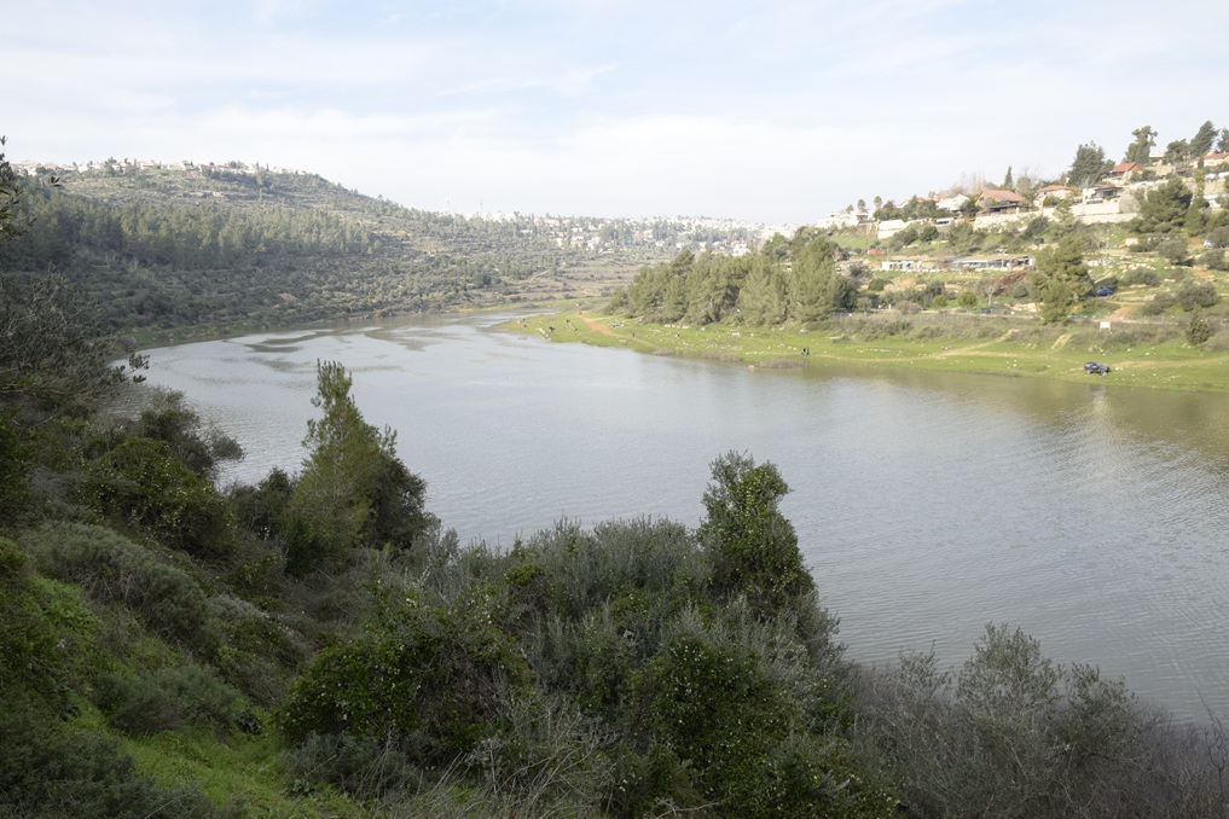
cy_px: 410
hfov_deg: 73.7
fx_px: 819
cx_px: 614
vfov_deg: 53.1
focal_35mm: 24
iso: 1000
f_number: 11
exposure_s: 1/400
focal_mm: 16
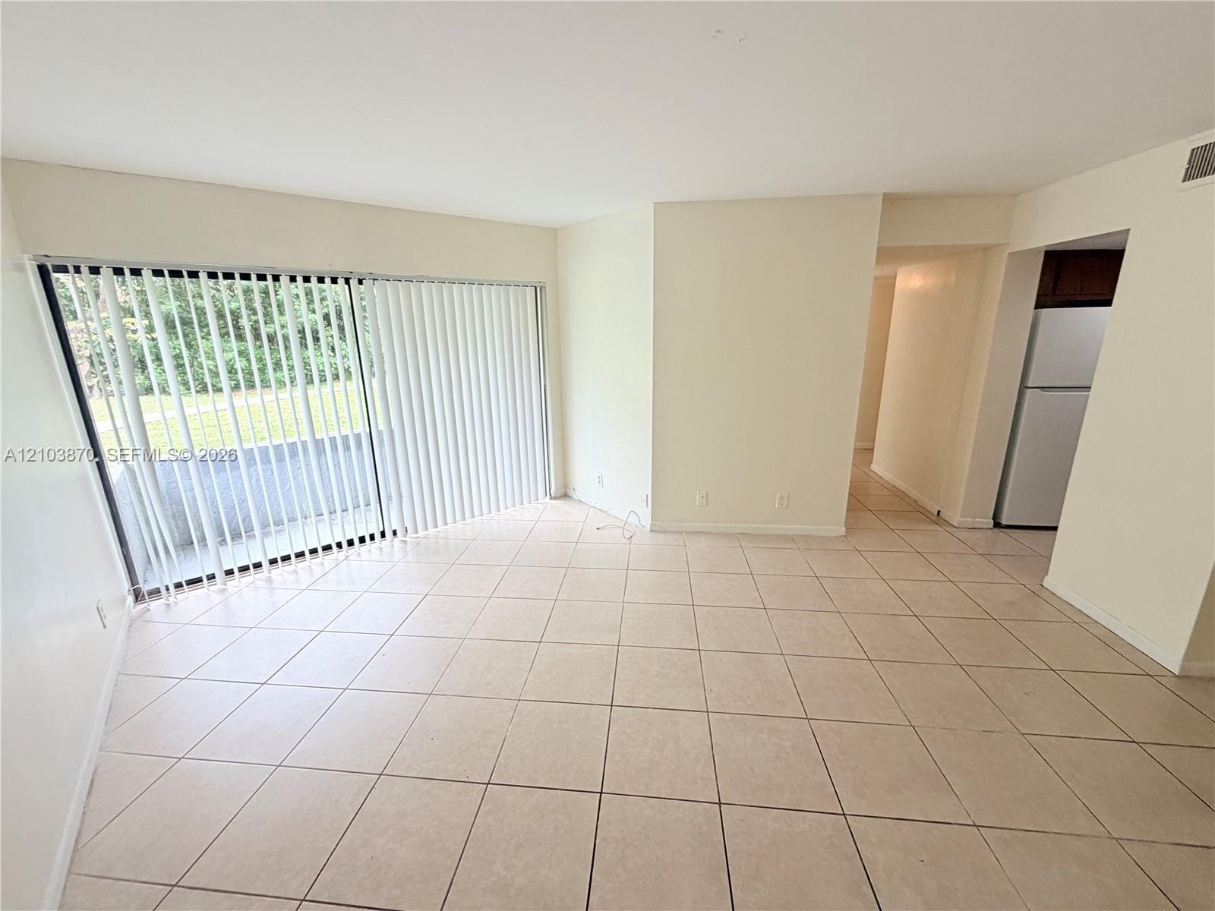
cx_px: 608
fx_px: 491
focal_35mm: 14
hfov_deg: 102.1
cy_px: 456
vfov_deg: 85.7
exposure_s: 1/121
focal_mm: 2.22
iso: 100
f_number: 2.2
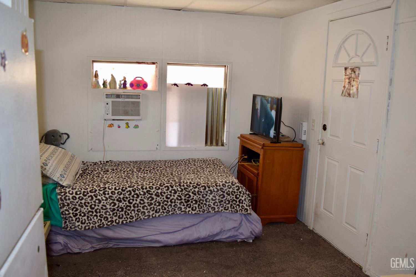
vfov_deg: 41.7
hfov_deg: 59.5
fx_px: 364
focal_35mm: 32
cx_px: 208
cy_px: 138
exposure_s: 1/100
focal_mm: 21
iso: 800
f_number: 5
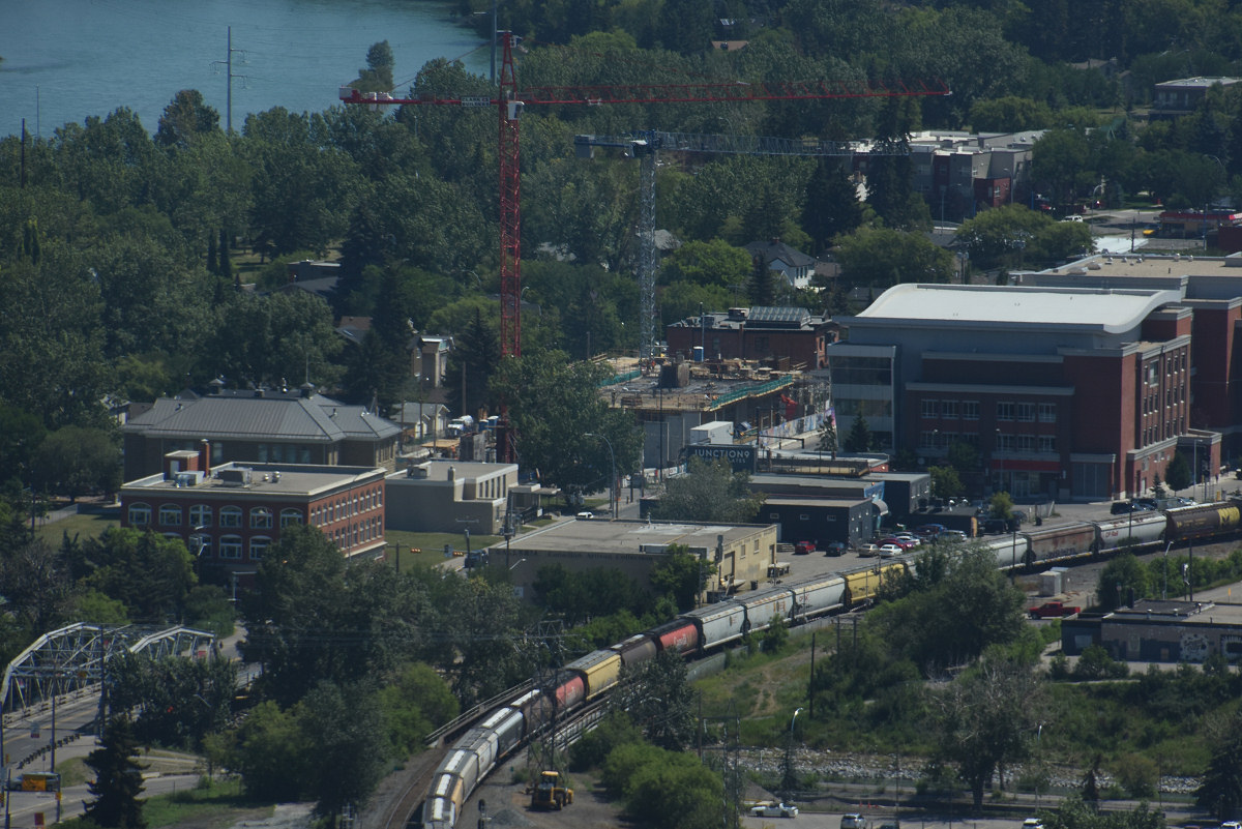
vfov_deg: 3.4
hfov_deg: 5.1
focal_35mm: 405
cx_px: 621
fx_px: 13977
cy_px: 414
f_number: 13
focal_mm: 270
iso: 250
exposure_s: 1/200
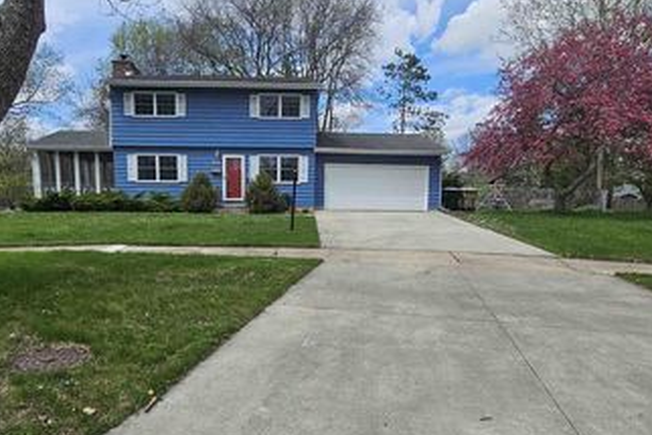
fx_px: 380
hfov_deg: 80.6
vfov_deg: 59.4
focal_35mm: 21
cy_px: 242
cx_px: 273
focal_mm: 2.2
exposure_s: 1/2180
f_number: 2.2
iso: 50
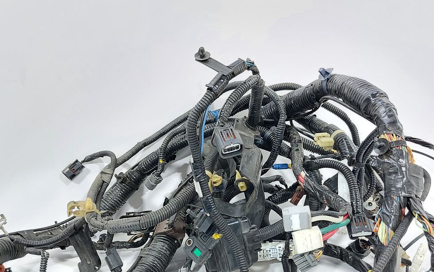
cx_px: 226
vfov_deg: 34.7
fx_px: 426
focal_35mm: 36
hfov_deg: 54.0
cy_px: 197
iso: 200
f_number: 1.8
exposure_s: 1/50
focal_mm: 5.23
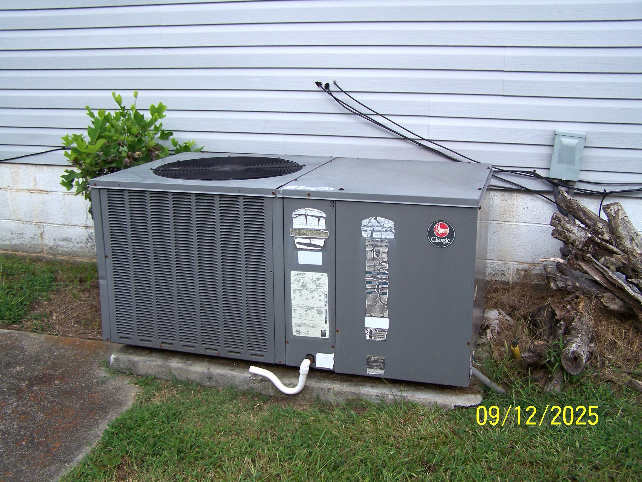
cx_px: 321
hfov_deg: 49.0
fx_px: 705
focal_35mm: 38
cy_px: 241
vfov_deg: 37.7
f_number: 2.8
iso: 64
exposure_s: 1/250
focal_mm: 6.3
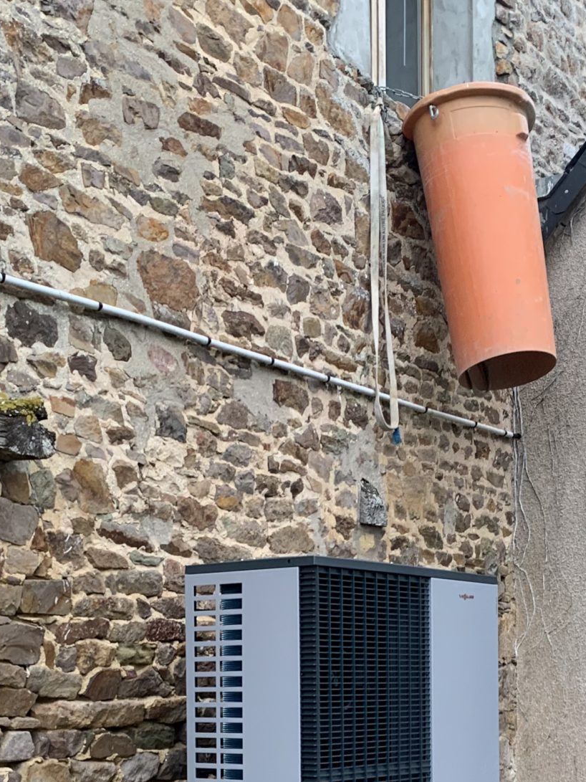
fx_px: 1377
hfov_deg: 24.0
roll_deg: +0.1
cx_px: 314
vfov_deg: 30.2
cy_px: 717
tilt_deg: -1.0
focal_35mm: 61
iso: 100
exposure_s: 1/93
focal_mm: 4.25
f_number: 1.8
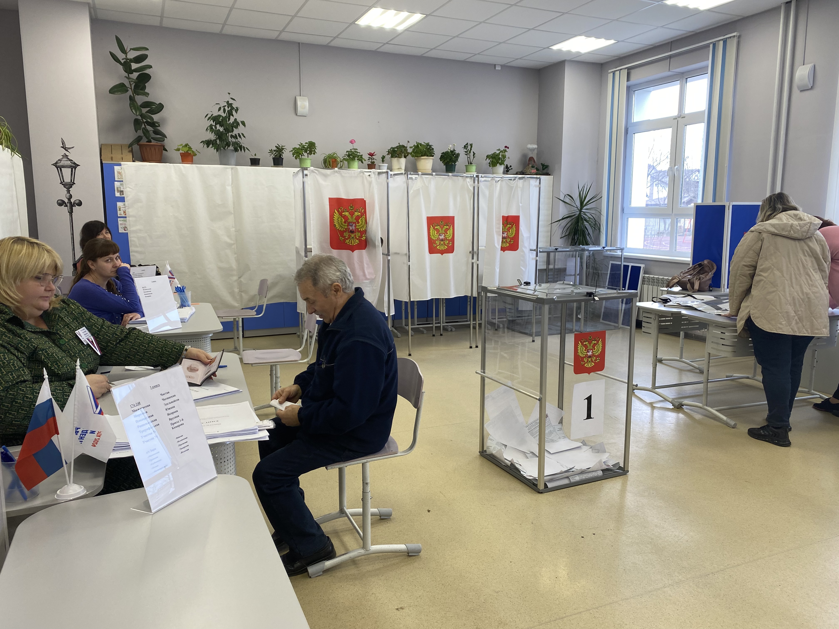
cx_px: 420
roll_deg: -0.6
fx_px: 630
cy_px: 314
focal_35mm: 26
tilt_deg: -8.6
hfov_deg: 67.3
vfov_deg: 53.1
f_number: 1.8
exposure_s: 1/100
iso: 64
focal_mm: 4.25
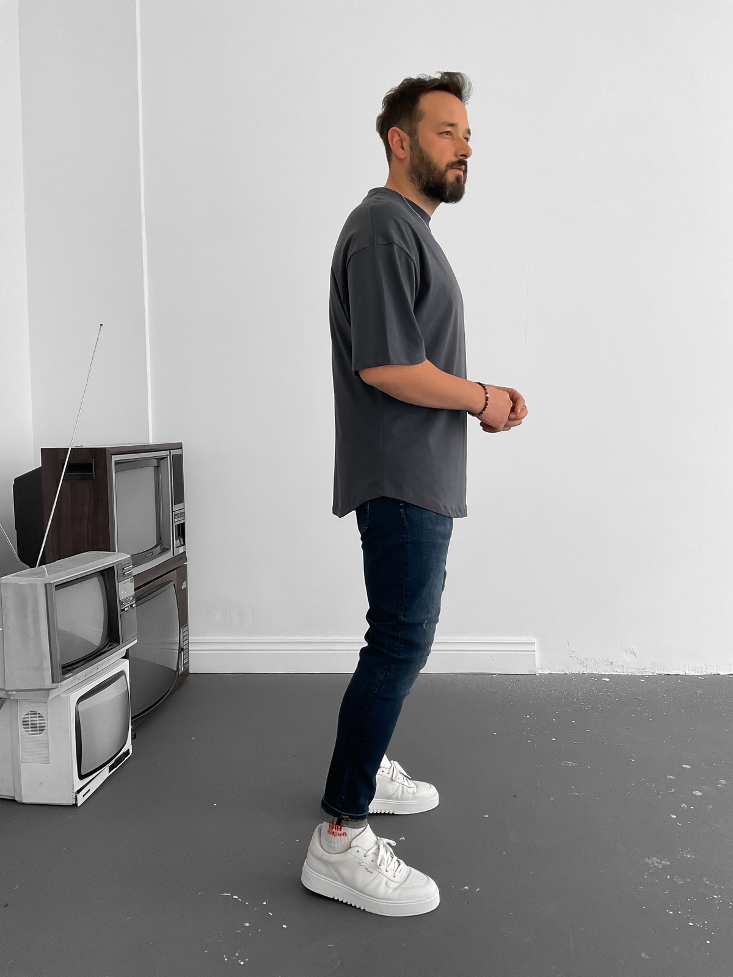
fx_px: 819
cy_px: 488
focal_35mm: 29
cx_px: 366
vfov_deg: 61.7
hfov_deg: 48.2
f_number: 1.8
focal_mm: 3
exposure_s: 1/120
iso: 64
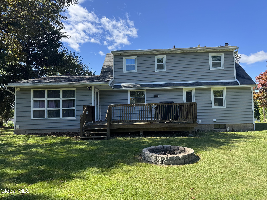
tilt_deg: +2.1
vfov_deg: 56.8
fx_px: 185
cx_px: 134
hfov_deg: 71.6
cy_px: 100
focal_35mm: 24
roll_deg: +0.8
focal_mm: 6.76
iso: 80
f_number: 1.78
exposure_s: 1/1560
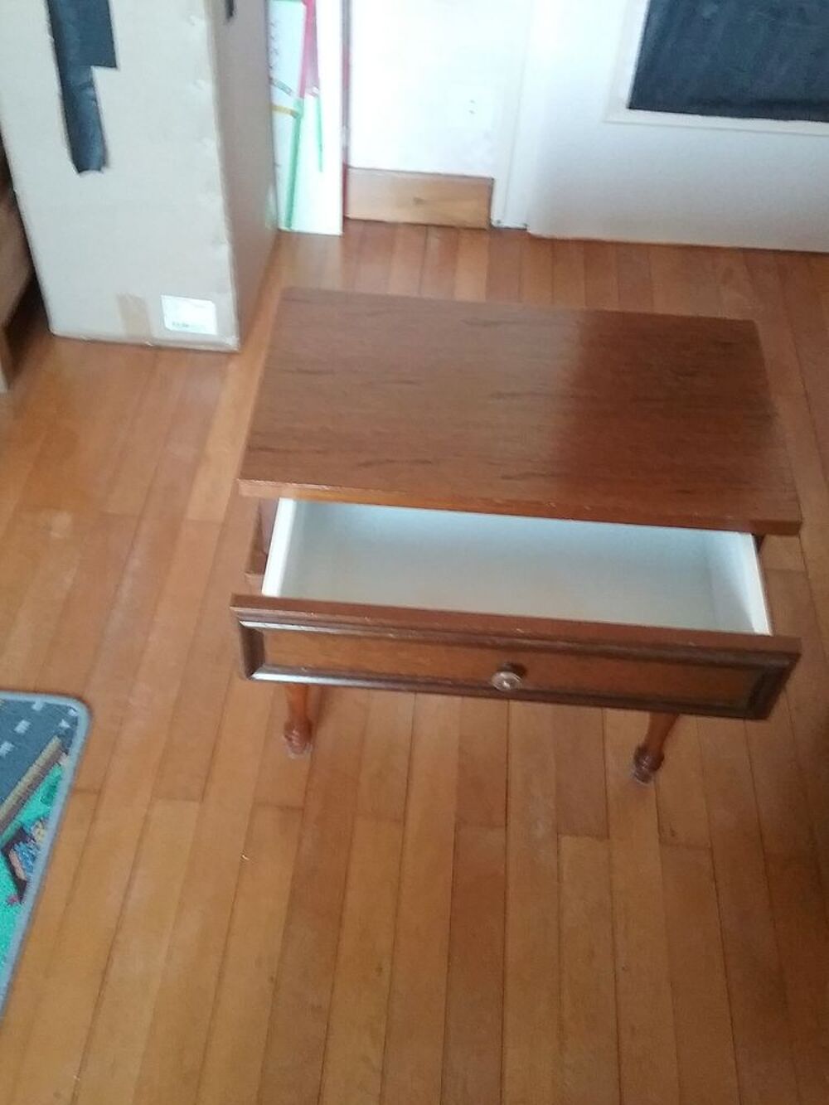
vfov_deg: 58.3
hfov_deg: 45.4
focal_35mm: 31
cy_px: 552
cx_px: 414
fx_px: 990
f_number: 2.2
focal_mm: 3.3
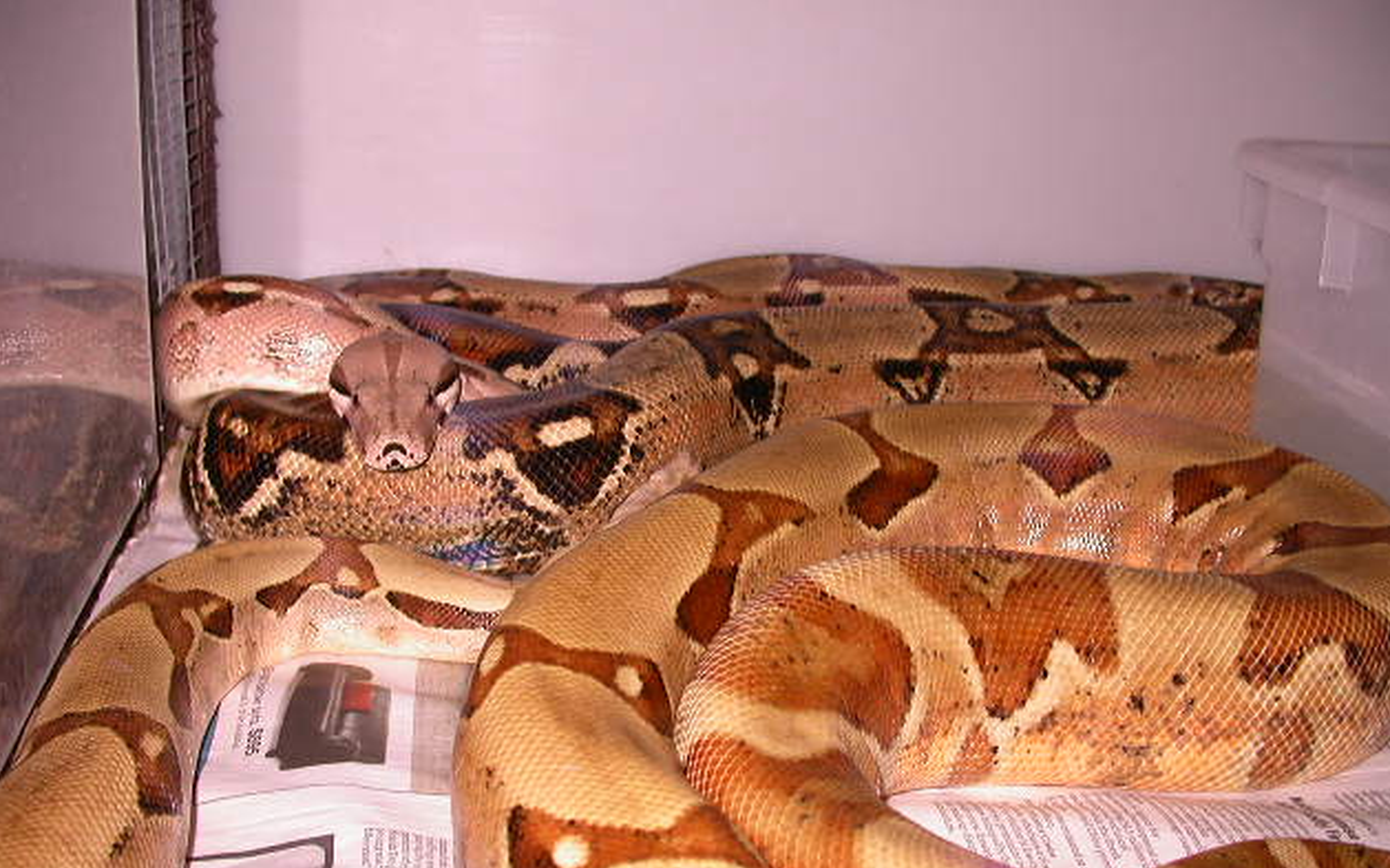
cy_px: 523
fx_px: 1553
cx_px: 698
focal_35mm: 41
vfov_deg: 31.2
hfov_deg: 48.2
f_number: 2.6
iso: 100
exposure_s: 1/60
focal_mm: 7.85
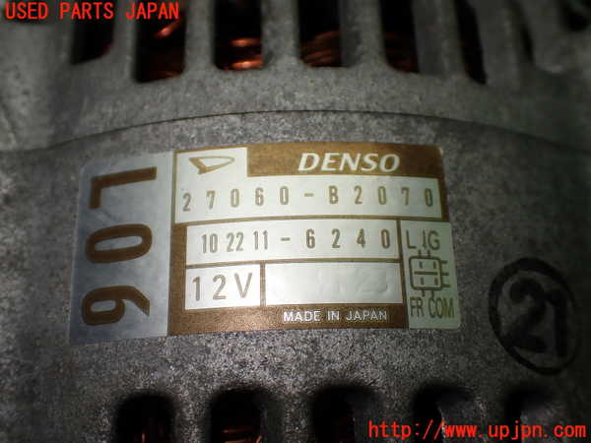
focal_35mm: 44
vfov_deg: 32.9
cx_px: 296
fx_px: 751
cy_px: 222
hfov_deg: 42.9
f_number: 2.9
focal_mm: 7.84
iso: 160
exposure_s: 1/160
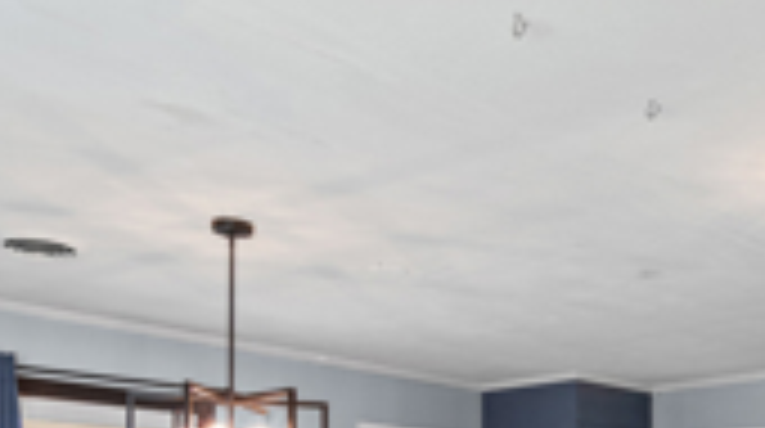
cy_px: 581
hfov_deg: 38.9
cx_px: 666
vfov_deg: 21.2
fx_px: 1013
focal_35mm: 50
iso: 250
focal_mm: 12
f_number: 9
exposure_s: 1/1.67
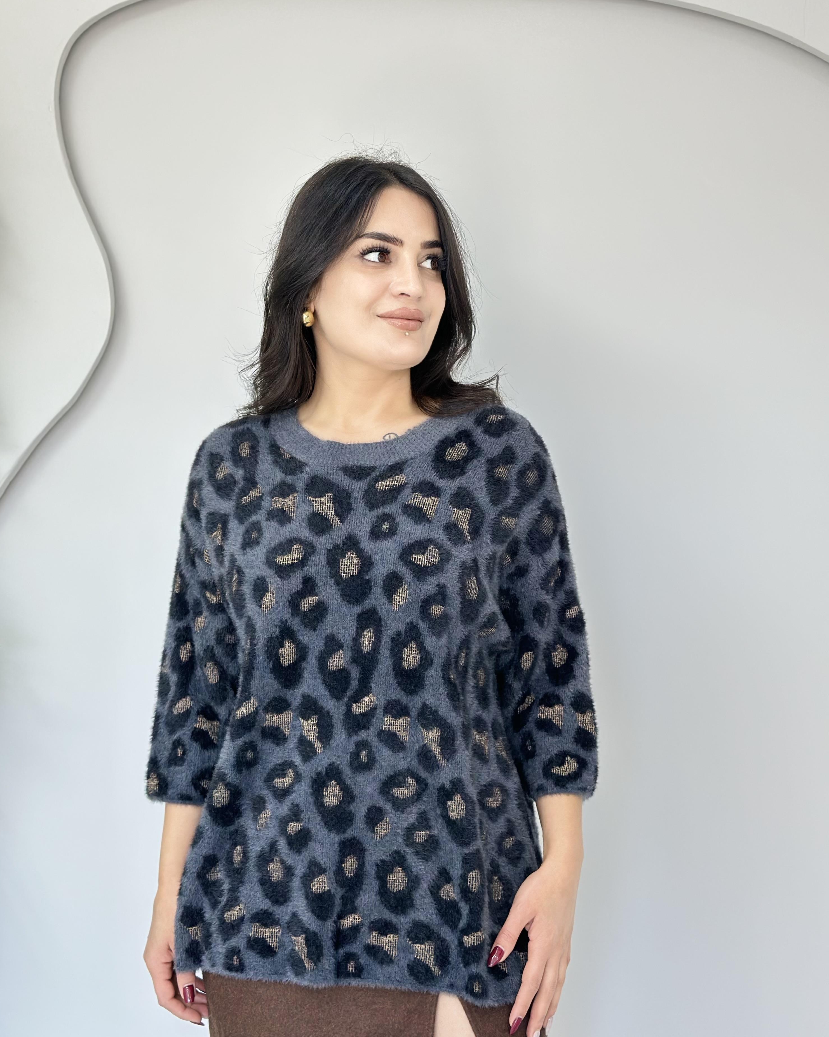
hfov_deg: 29.7
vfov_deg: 36.6
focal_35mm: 51
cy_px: 549
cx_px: 415
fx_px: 1564
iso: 125
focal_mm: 6.86
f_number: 1.78
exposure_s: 1/100
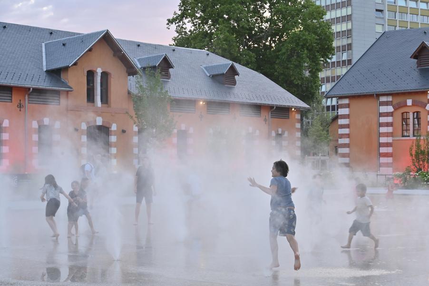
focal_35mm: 70
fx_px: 834
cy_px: 143
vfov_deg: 19.4
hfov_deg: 28.9
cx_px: 214
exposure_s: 1/90
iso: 800
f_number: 8
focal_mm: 70
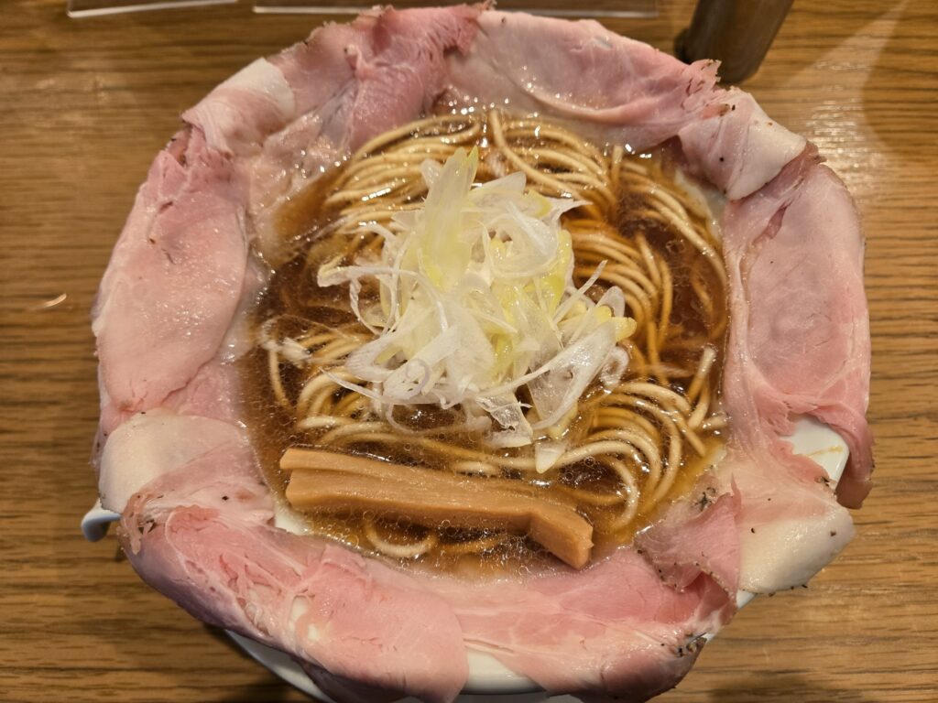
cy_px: 352
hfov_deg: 73.9
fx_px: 623
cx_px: 469
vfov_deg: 58.9
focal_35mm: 23
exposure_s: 1/100
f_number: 1.8
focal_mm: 5.4
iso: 125
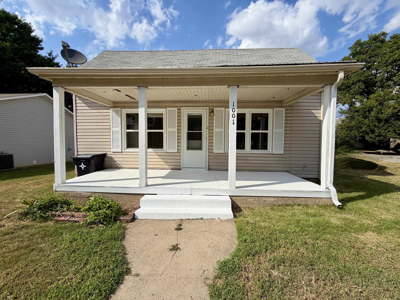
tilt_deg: -2.9
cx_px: 200
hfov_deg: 102.1
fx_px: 162
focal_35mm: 14
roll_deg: +0.2
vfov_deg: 85.7
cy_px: 150
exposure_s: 1/1087
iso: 20
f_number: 2.2
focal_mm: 2.22
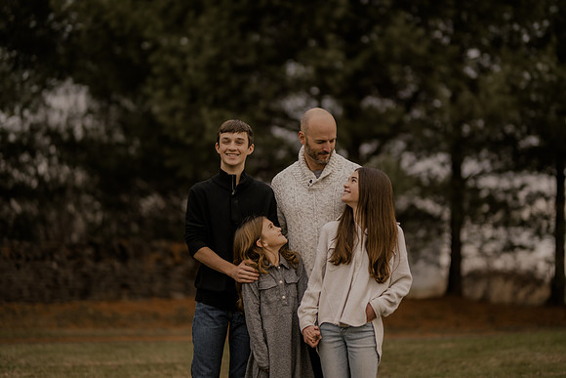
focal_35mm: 85
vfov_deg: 16.1
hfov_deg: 23.9
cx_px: 283
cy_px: 189
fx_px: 1337
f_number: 1.4
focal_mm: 85
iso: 64
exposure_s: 1/250
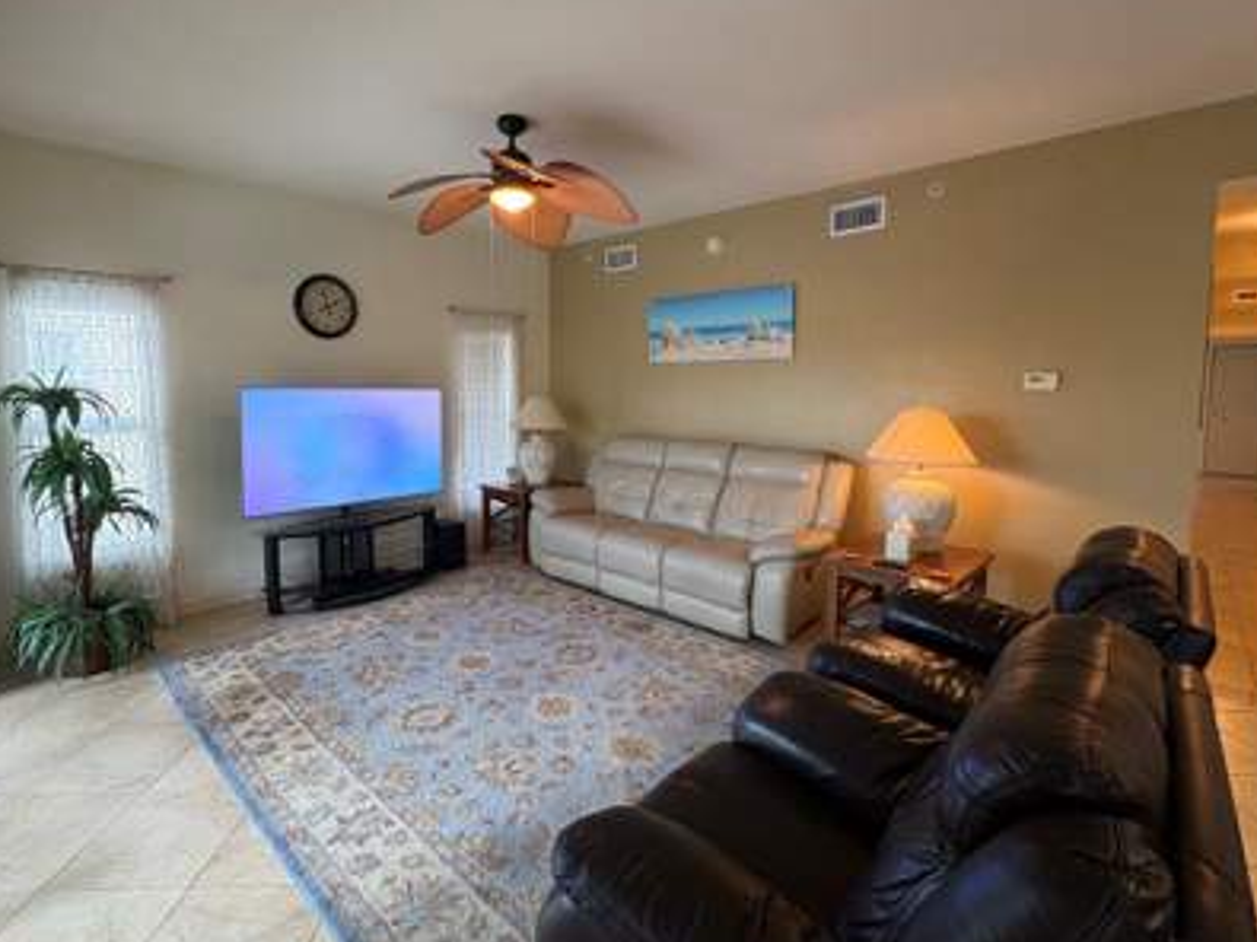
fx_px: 617
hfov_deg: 90.9
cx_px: 592
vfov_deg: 74.5
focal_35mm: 17
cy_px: 430
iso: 200
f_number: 2.2
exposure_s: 1/60
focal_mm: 2.22
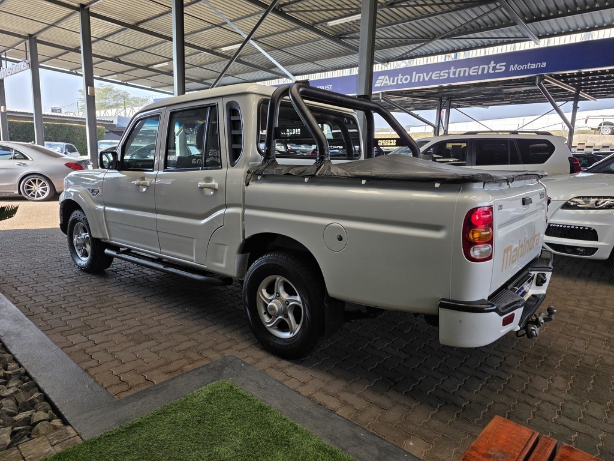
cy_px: 230
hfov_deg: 73.9
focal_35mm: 23
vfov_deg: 58.9
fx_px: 408
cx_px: 307
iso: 40
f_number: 1.7
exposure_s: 1/359
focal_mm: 6.25
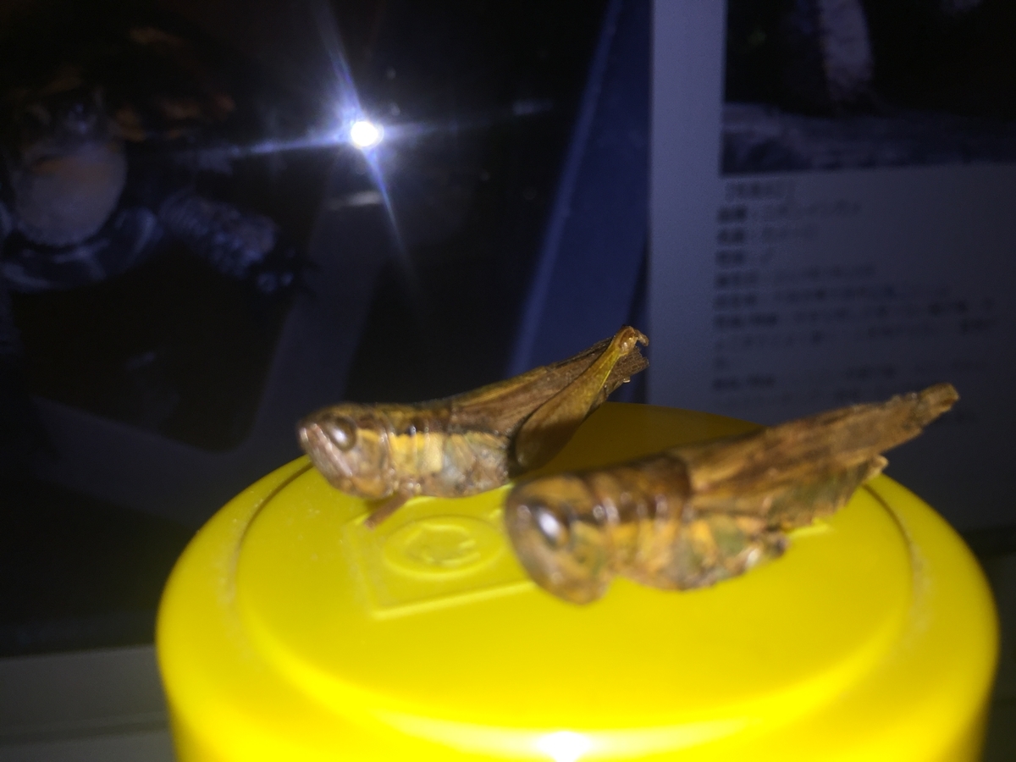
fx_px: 851
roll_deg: -0.1
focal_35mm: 29
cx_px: 508
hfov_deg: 61.7
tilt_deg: -17.2
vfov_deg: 48.2
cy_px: 381
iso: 32
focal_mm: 4.15
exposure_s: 1/366
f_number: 2.2
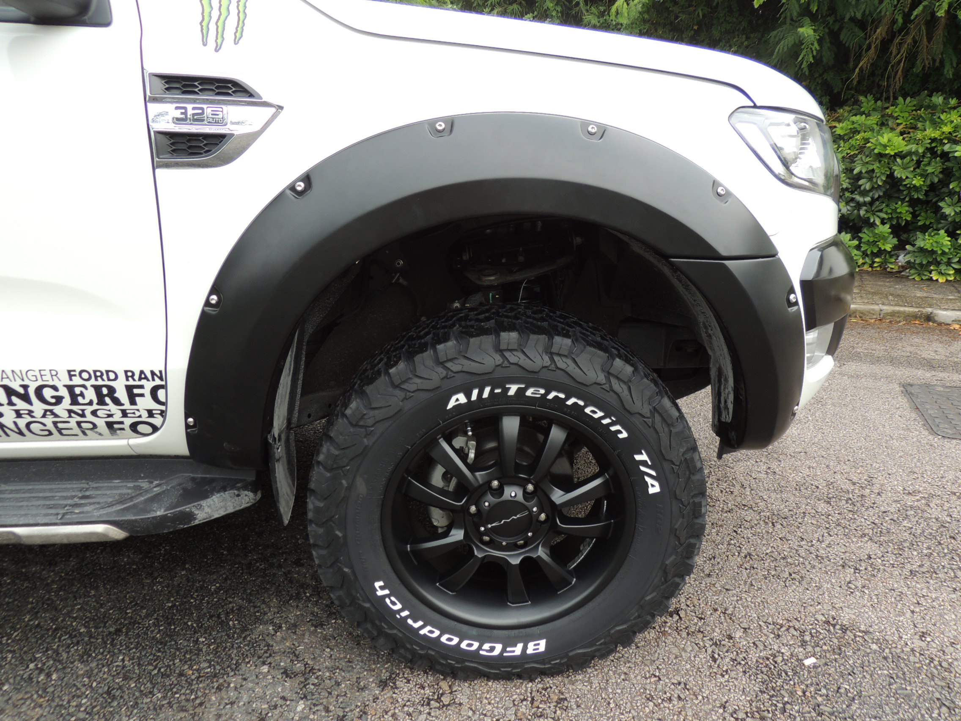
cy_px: 360
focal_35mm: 24
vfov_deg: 56.8
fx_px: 666
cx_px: 480
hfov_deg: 71.6
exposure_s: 1/125
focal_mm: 4.3
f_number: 3
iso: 100
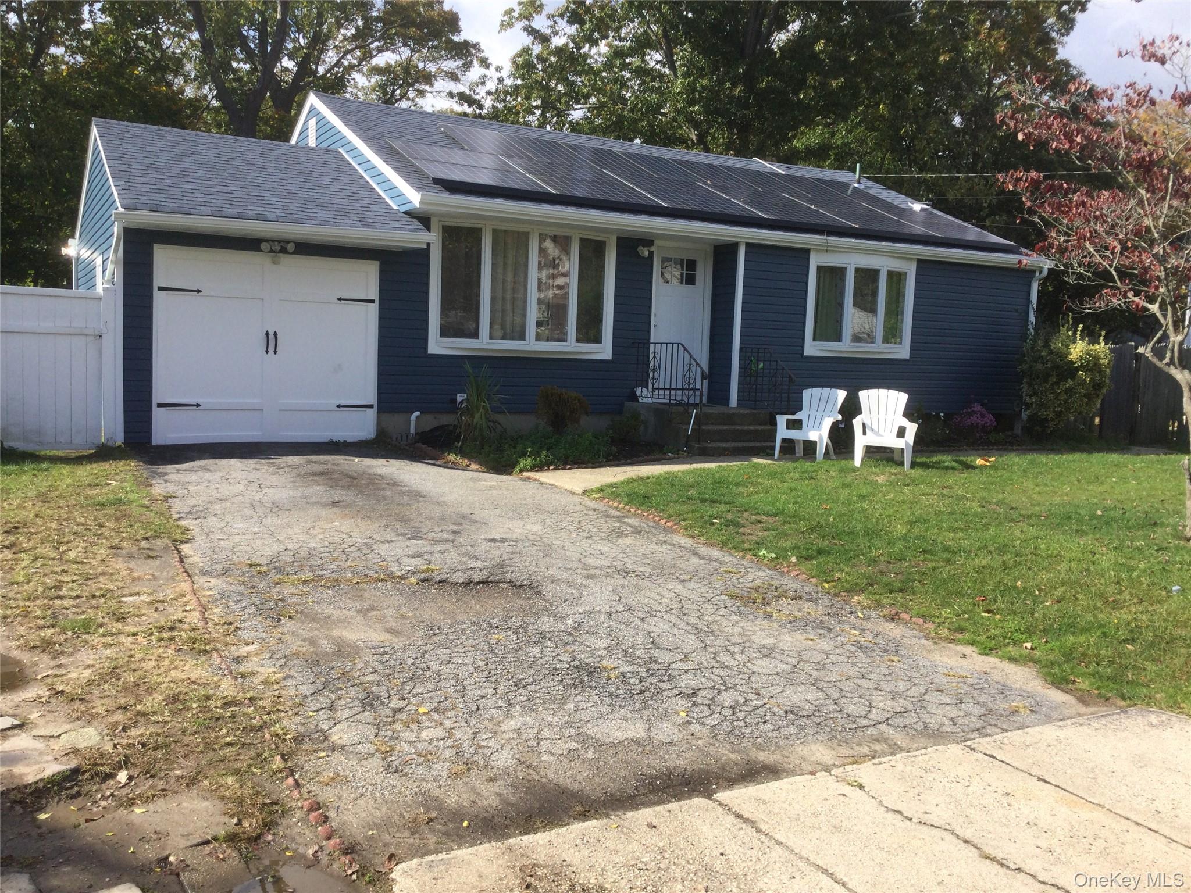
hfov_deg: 58.4
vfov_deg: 45.4
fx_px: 1067
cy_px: 446
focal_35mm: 31
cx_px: 596
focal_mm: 3.3
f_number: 2.4
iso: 25
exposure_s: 1/791
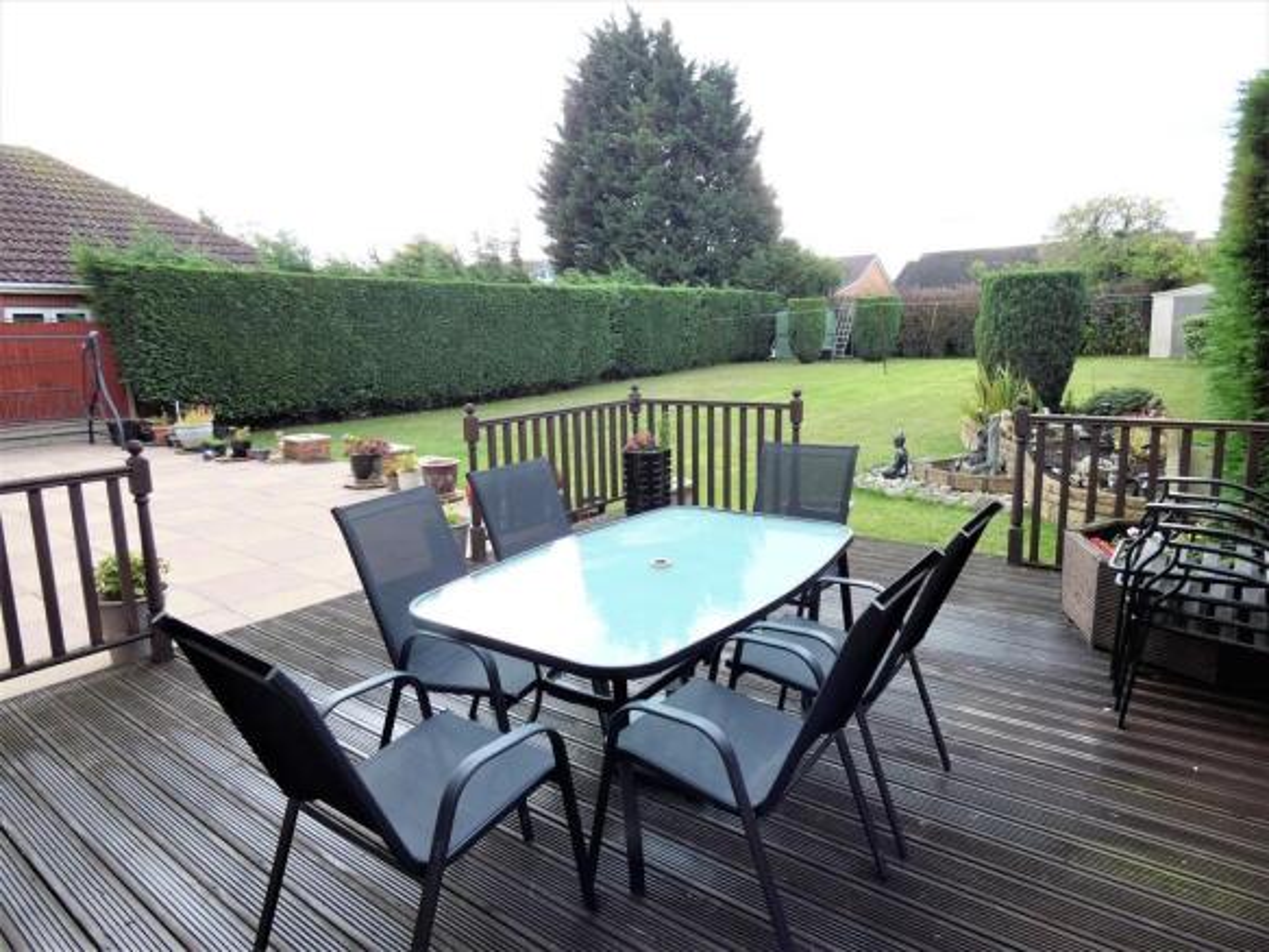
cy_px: 476
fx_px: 733
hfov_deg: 81.8
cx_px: 634
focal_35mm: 20
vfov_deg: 66.0
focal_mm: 3.6
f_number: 2.8
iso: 80
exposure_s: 1/160
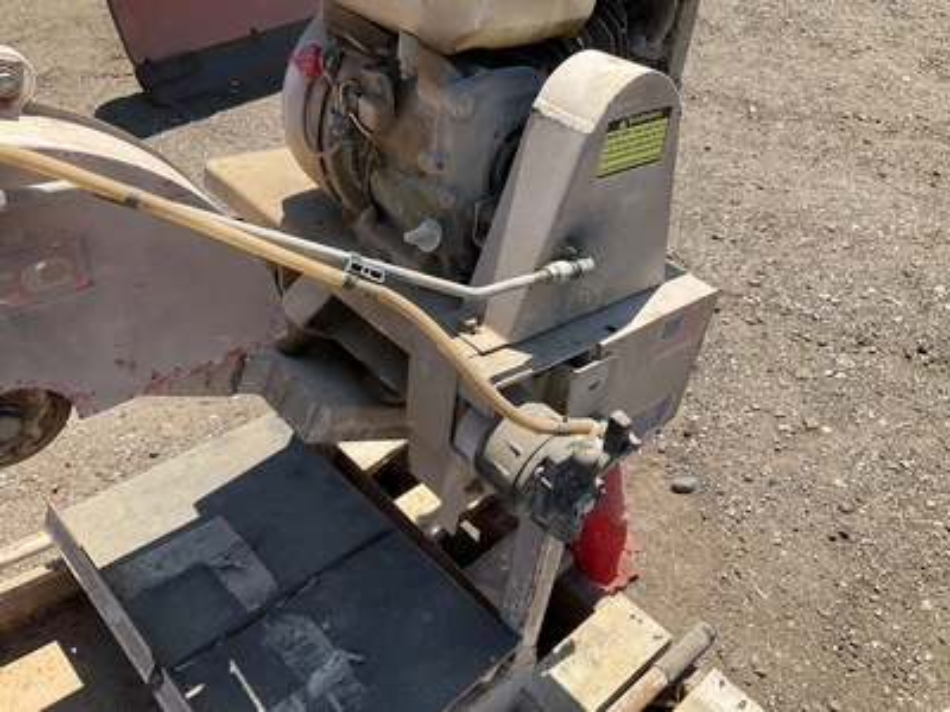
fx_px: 796
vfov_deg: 48.2
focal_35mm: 29
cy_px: 356
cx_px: 475
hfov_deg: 61.7
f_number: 1.8
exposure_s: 1/1055
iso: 25
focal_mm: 3
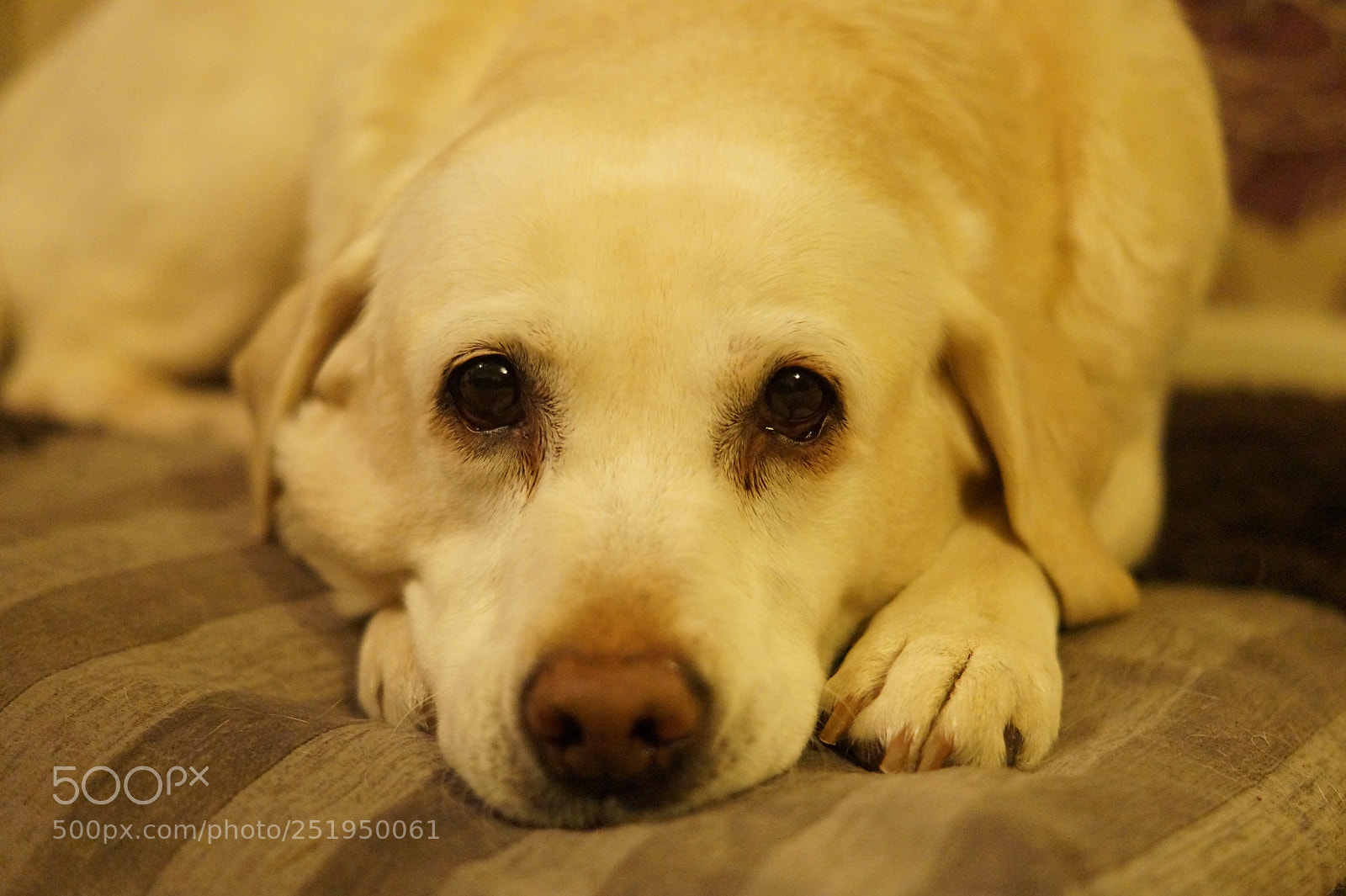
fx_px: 2803
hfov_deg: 27.0
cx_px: 673
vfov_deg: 18.2
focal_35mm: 75
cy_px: 448
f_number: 1.8
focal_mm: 50
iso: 3200
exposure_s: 1/80
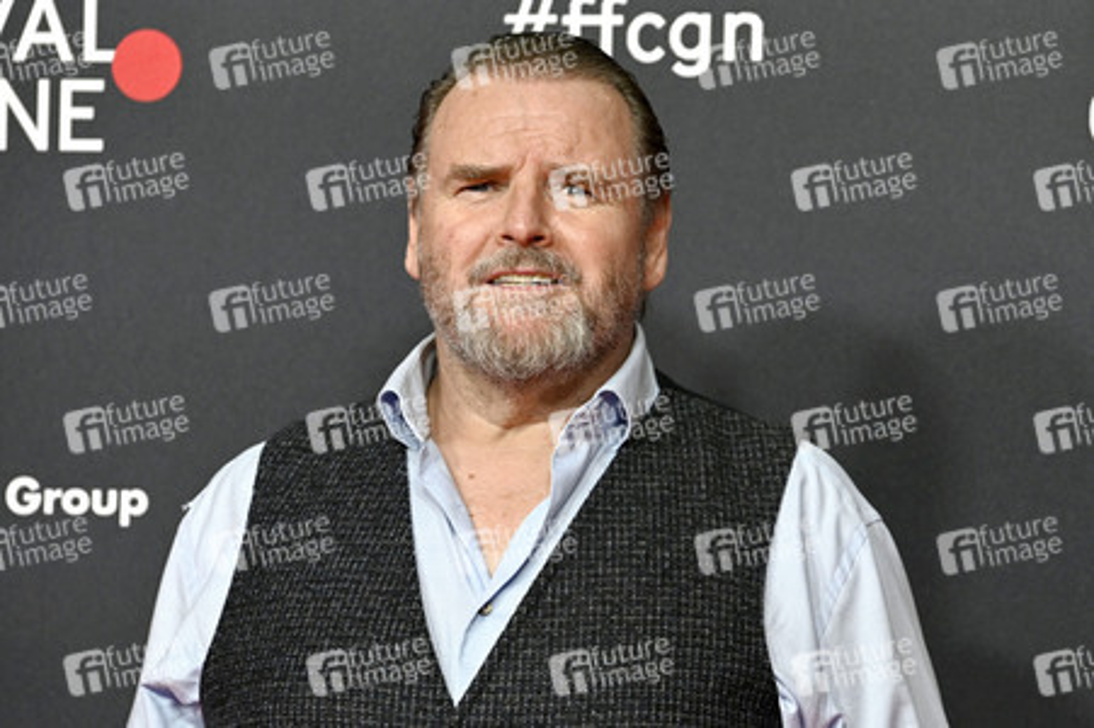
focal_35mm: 135
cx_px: 547
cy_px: 364
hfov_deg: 15.2
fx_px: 4099
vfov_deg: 10.1
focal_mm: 135
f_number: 5
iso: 1250
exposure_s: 1/320
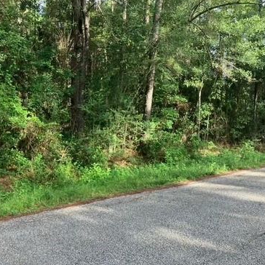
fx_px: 294
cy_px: 131
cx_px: 127
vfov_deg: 48.4
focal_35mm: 34
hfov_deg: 48.4
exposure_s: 1/121
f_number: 1.8
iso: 32
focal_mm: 3.99
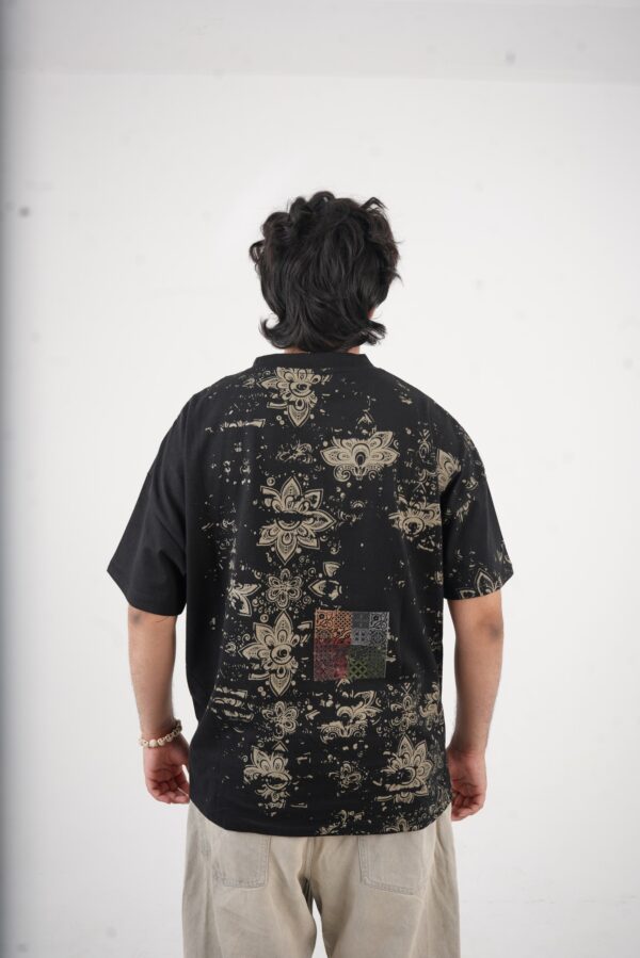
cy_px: 479
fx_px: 933
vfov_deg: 54.4
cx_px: 320
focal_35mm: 35
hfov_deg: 37.9
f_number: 7.1
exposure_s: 1/200
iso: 200
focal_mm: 35
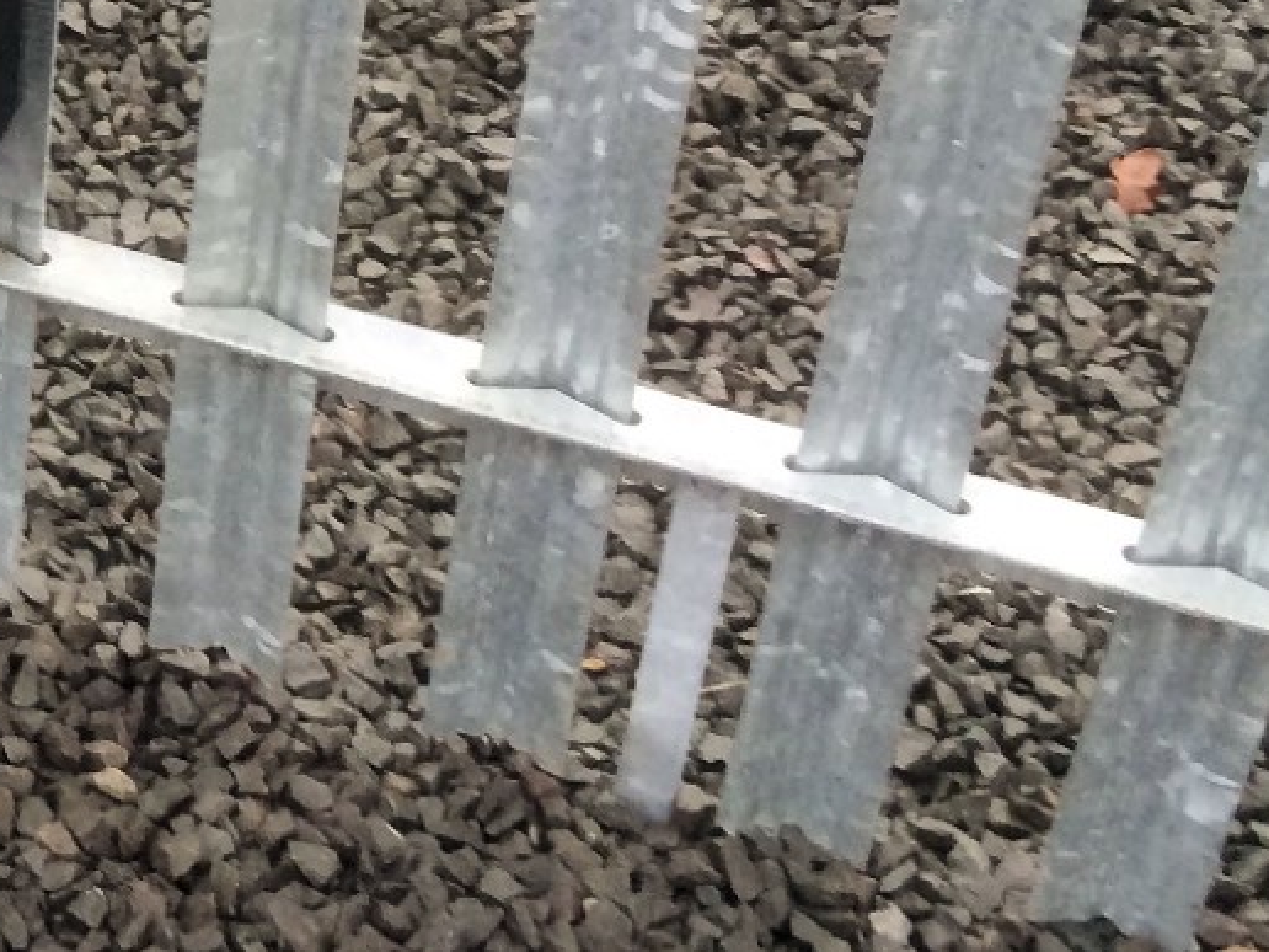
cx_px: -352
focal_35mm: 90
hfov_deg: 20.1
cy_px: -216
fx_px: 3299
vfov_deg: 15.7
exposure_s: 1/40
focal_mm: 4.15
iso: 40
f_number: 2.2
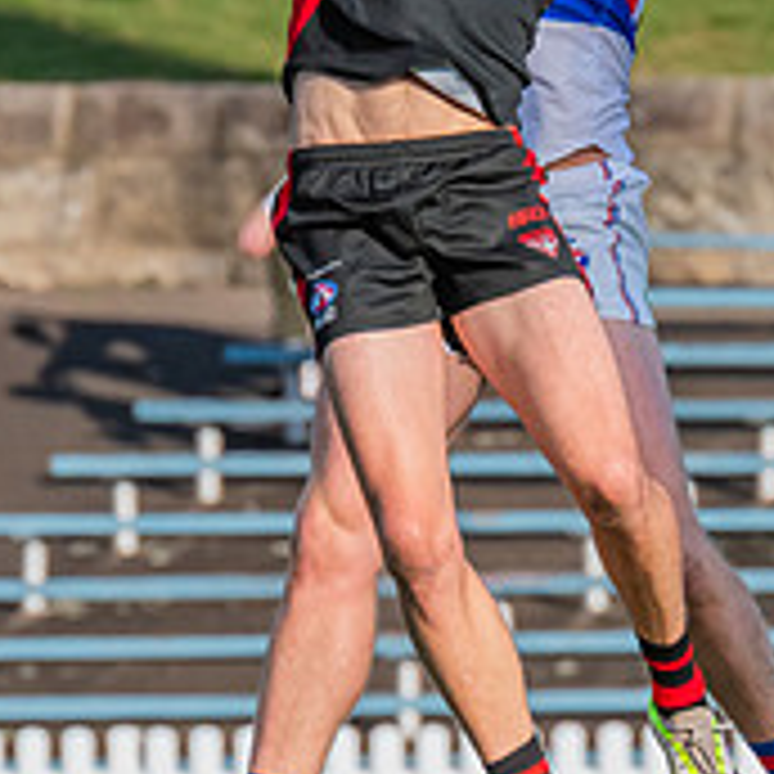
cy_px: 214
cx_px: 654
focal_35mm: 1690
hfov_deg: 1.0
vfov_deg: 1.0
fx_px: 42752
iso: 800
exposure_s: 1/1250
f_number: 11
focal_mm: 420
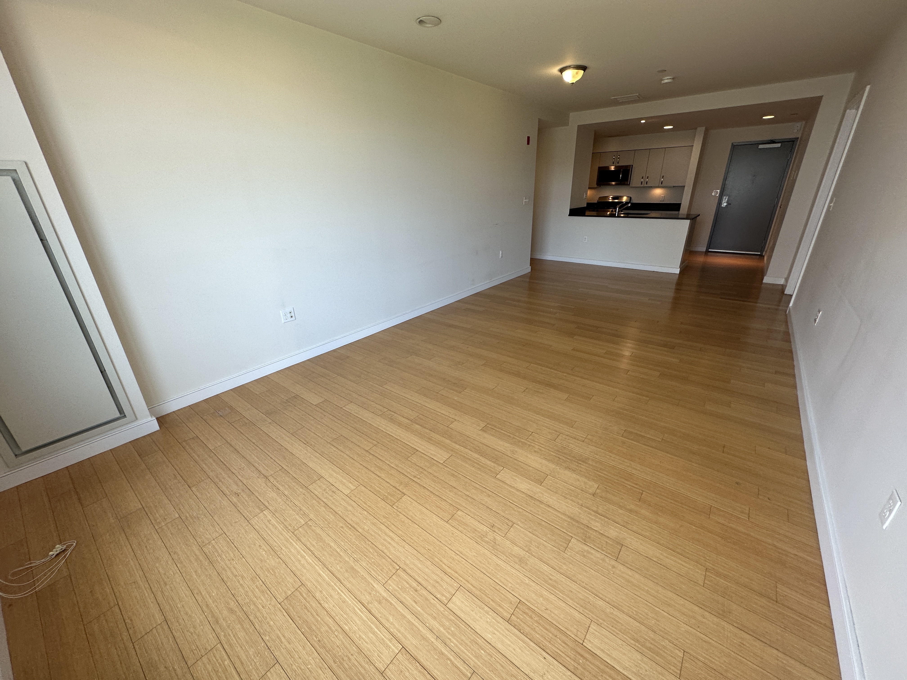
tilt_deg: -22.4
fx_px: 367
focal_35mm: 14
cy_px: 340
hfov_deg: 102.1
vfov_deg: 85.7
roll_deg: +2.9
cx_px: 454
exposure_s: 1/120
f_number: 2.2
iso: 80
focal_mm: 2.22
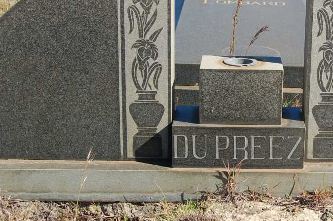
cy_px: 62
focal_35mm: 80
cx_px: 269
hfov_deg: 25.0
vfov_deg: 16.9
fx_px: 739
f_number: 6.3
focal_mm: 30
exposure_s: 1/320
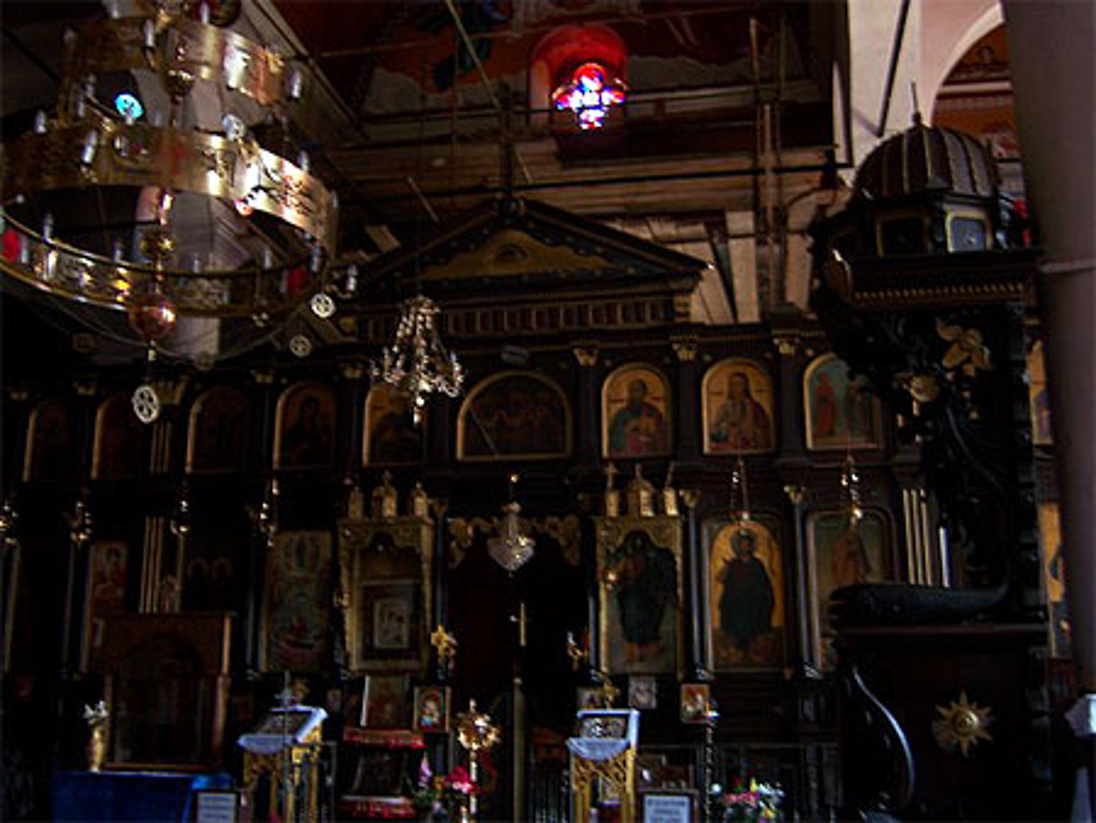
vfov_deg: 39.7
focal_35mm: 36
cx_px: 548
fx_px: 1140
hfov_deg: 51.3
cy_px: 412
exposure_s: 1/8
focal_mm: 6
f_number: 2.8
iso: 80
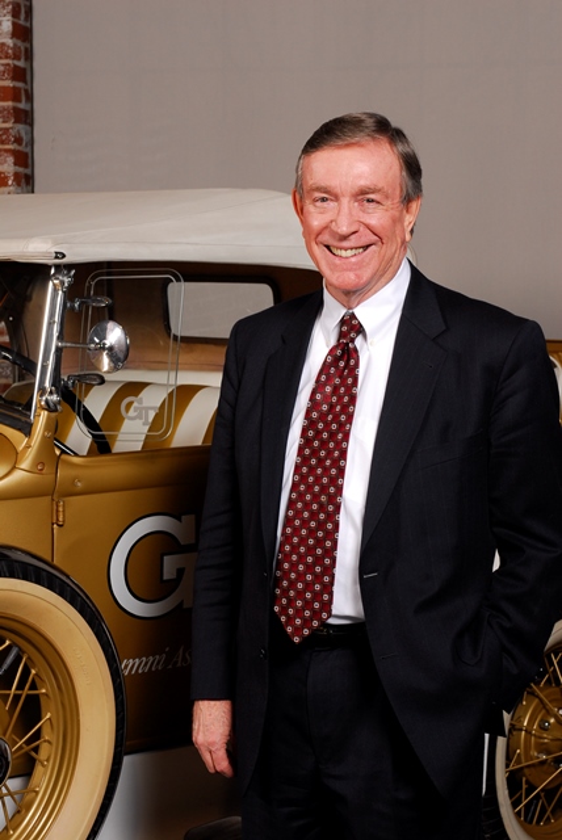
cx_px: 281
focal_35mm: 75
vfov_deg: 27.0
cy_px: 420
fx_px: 1752
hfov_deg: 18.2
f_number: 10
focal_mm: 50
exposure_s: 1/160
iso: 250
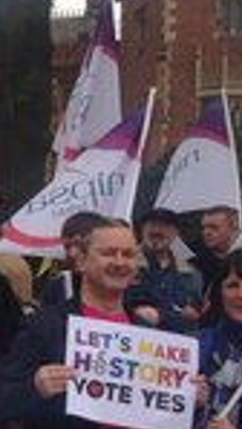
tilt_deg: -2.4
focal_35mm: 121
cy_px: 315
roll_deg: +0.4
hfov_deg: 9.3
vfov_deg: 17.6
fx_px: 1378
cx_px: -274
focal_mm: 4.12
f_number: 2.4
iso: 50
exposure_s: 1/384
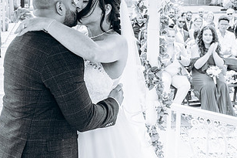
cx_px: 90
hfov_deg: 30.4
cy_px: 30
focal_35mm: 66
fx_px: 434
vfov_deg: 20.3
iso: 160
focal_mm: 35
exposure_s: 1/125
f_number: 8
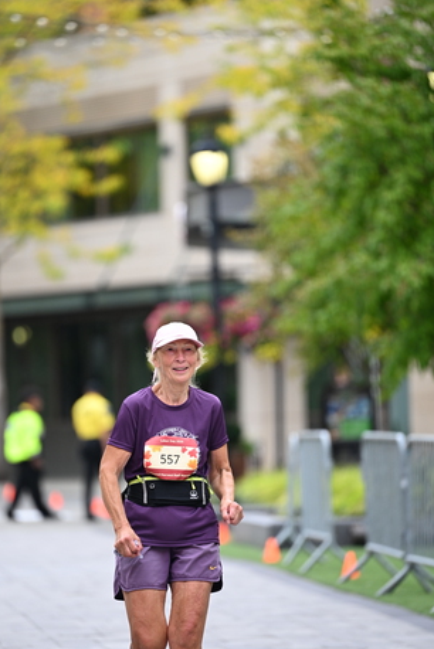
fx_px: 4333
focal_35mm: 240
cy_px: 350
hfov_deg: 5.7
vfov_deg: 8.6
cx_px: 182
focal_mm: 200
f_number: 2.8
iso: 400
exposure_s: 1/1000
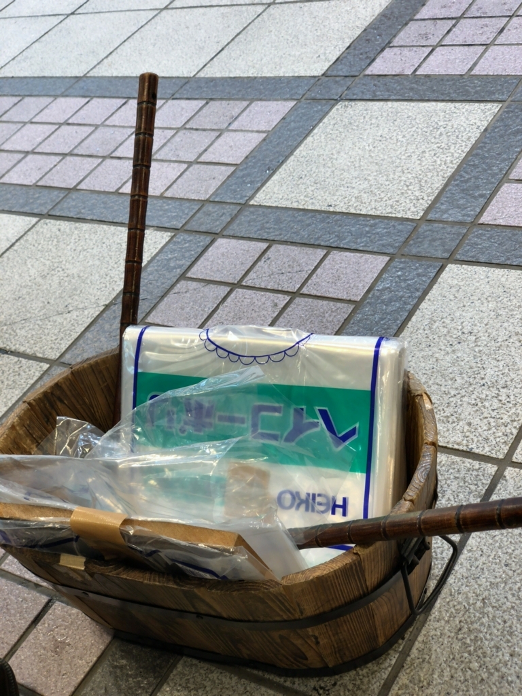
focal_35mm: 52
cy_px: 348
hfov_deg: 28.0
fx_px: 1046
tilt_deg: -36.2
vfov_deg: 36.8
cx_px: 261
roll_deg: +21.0
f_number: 2.4
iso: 20
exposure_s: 1/30
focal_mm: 6
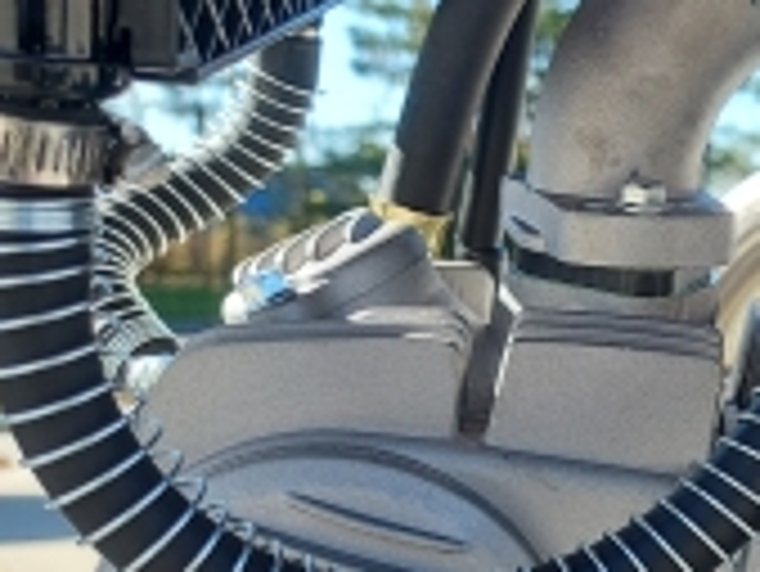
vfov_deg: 17.7
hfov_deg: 20.2
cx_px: 1165
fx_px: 1802
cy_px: 518
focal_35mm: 82
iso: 40
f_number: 1.8
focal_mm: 5.23
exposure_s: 1/351
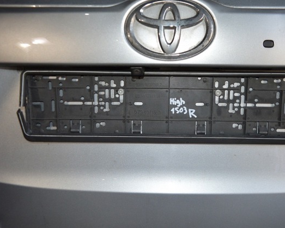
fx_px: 261
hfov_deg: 57.0
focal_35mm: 31
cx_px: 163
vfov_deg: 47.1
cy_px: 114
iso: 400
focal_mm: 18
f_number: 4
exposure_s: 1/60
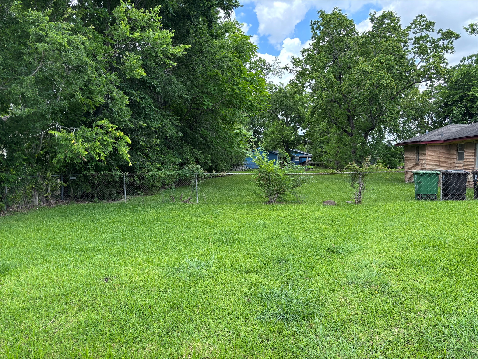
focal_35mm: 26
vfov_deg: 53.1
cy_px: 180
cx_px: 239
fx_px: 359
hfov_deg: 67.3
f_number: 1.6
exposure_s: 1/553
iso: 50
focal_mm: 5.96
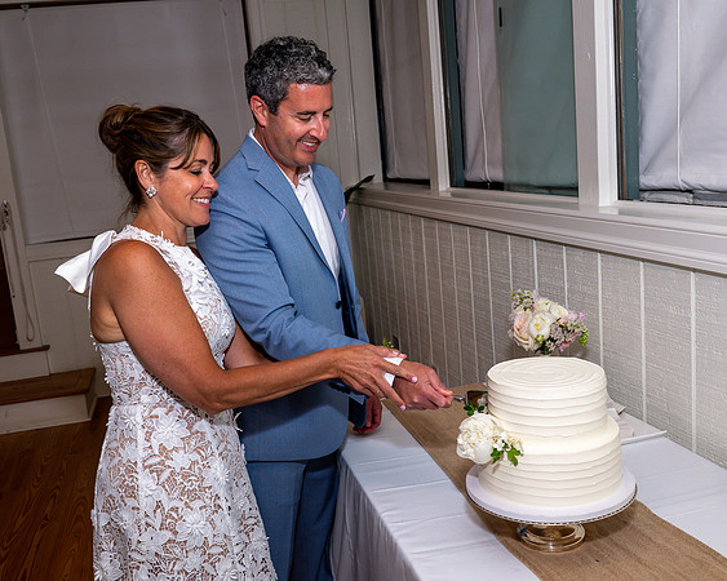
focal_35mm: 36
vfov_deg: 41.3
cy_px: 290
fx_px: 771
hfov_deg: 50.5
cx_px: 349
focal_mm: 31
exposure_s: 1/250
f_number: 7.1
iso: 500
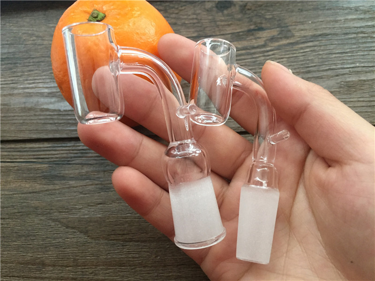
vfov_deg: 48.2
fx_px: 314
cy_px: 140
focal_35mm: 29
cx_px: 188
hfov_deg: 61.7
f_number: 2.2
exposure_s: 1/33
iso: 250
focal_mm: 4.15
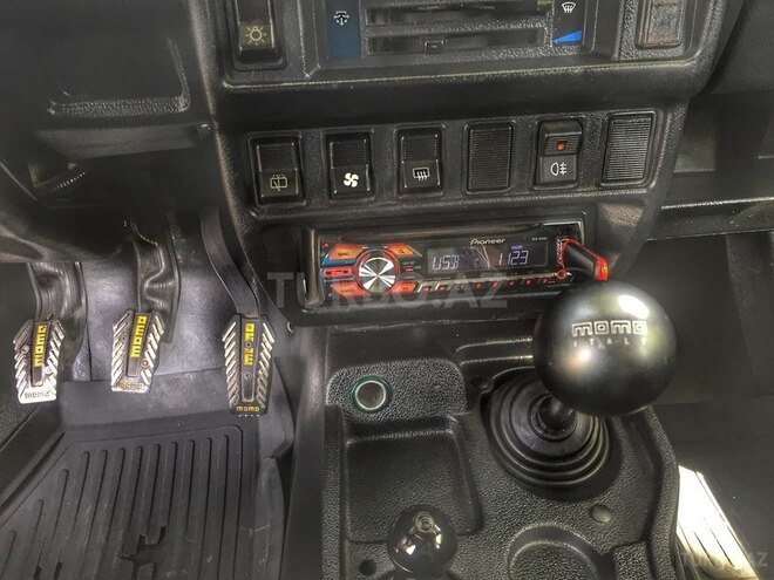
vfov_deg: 48.2
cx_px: 387
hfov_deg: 61.7
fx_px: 648
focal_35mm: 29
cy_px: 290
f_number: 2.2
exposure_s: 1/33
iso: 100
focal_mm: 4.15
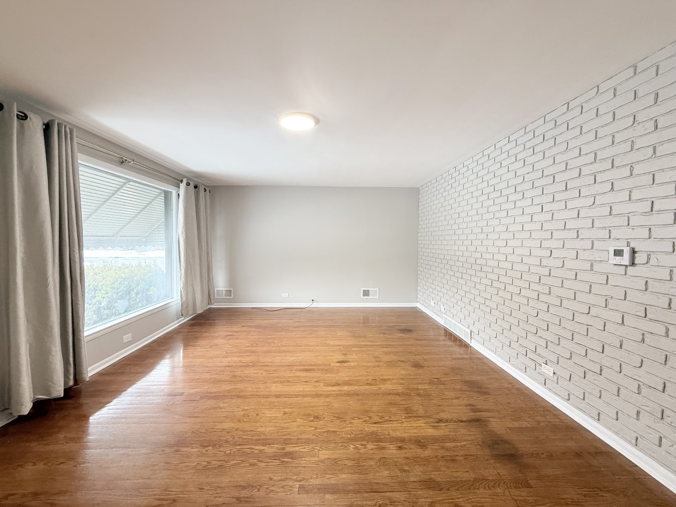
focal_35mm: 14
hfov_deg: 102.1
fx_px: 273
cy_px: 254
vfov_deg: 85.7
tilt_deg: -2.0
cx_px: 338
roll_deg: -0.4
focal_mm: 2.22
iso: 200
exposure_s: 1/60
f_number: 2.2
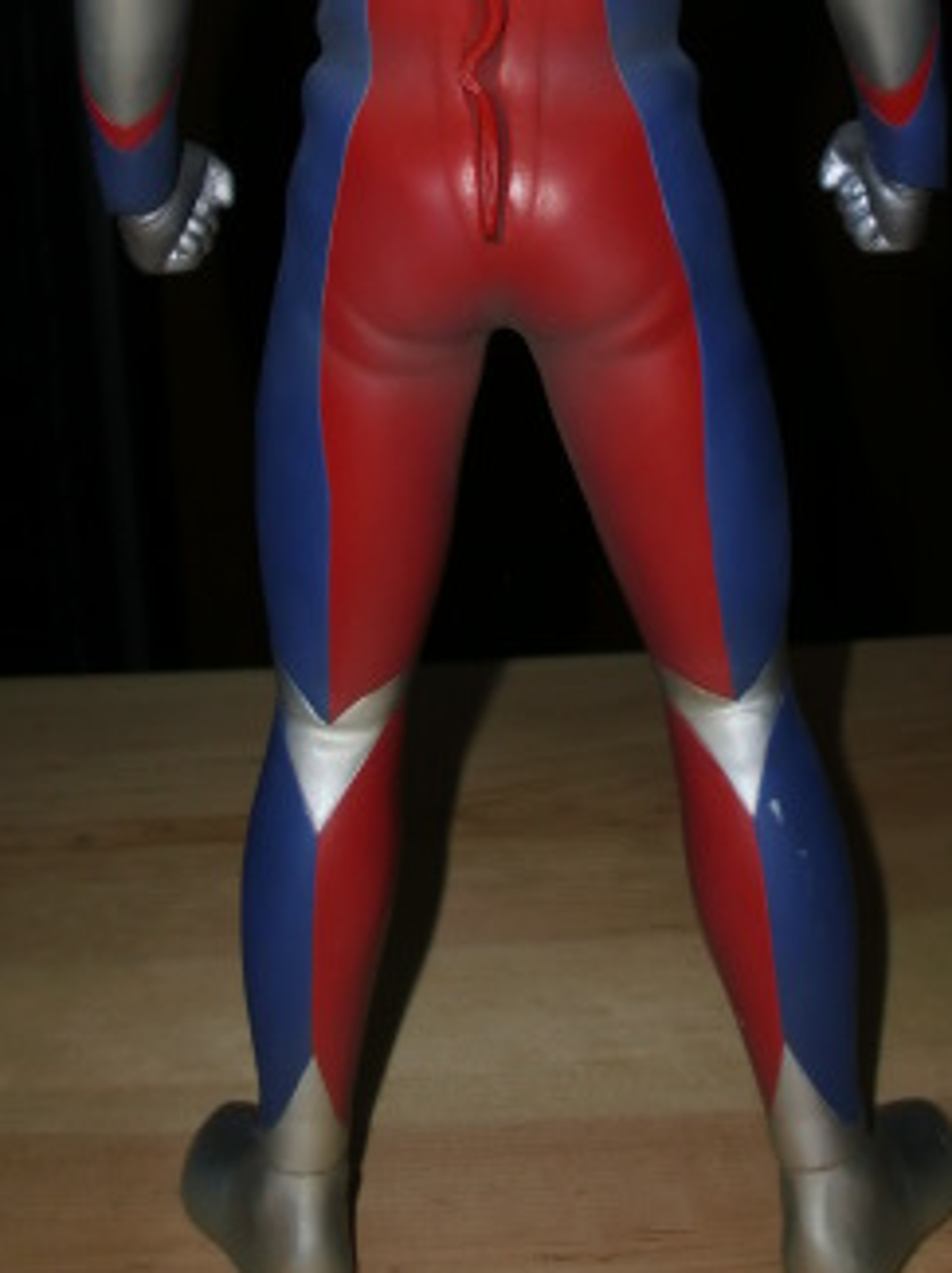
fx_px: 2609
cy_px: 125
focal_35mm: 71
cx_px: 588
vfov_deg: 26.5
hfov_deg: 20.6
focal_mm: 6.3
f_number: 7.9
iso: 64
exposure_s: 1/30
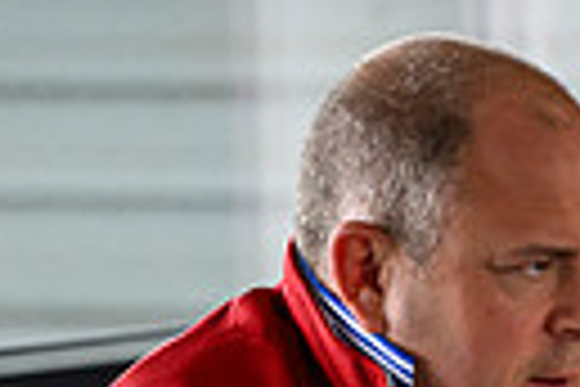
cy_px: 682
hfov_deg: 4.3
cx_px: 1277
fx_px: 7507
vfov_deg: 2.9
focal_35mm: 466
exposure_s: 1/800
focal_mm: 104
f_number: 2.8
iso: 2500
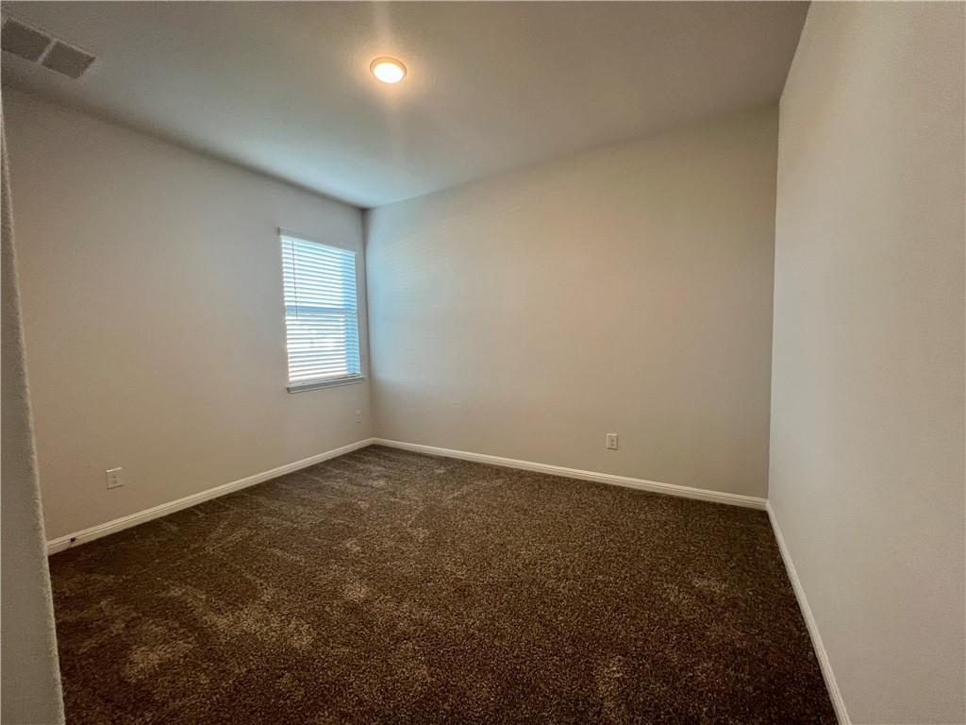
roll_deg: +0.9
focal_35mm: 13
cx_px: 483
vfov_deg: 89.9
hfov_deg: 106.2
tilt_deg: -4.5
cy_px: 362
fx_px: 363
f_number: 1.8
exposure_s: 1/60
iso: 160
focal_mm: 1.57
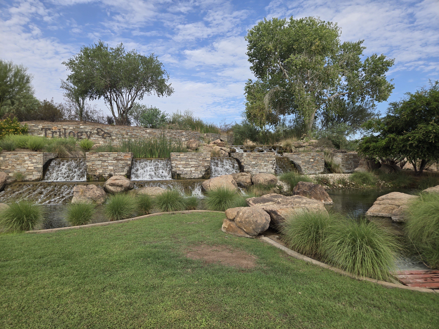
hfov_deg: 73.9
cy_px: 164
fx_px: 292
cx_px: 220
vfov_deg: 58.9
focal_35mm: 23
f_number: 1.8
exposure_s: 1/1391
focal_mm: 5.4
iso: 25
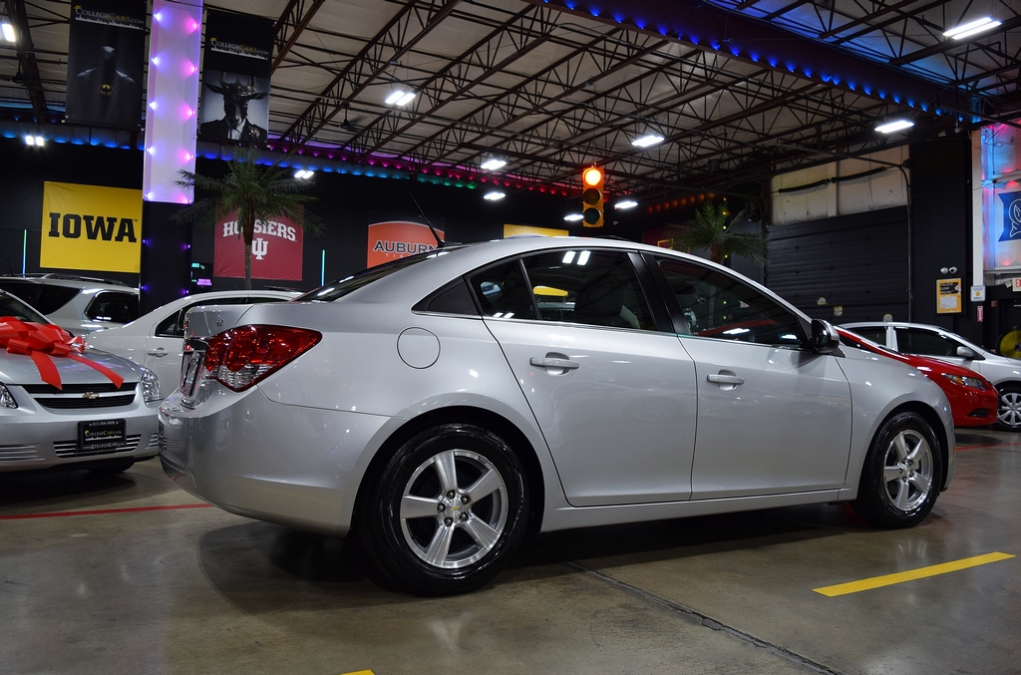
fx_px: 764
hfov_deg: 67.5
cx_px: 510
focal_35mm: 27
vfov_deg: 47.7
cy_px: 338
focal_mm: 18
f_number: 4
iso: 400
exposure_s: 1/60
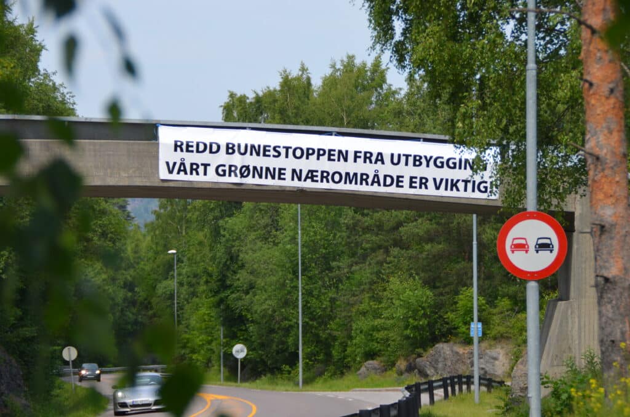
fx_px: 2488
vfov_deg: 9.6
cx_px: 315
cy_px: 208
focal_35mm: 142
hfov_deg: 14.4
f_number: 6.3
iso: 200
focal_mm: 95
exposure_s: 1/640
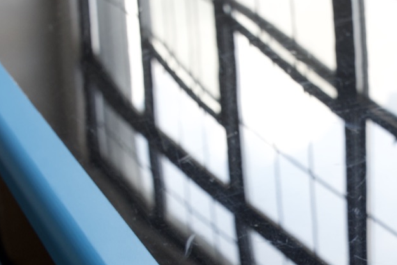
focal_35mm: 85
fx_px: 937
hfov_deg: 23.2
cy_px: 288
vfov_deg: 15.7
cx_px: 364
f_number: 4.5
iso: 500
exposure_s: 1/125
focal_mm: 24
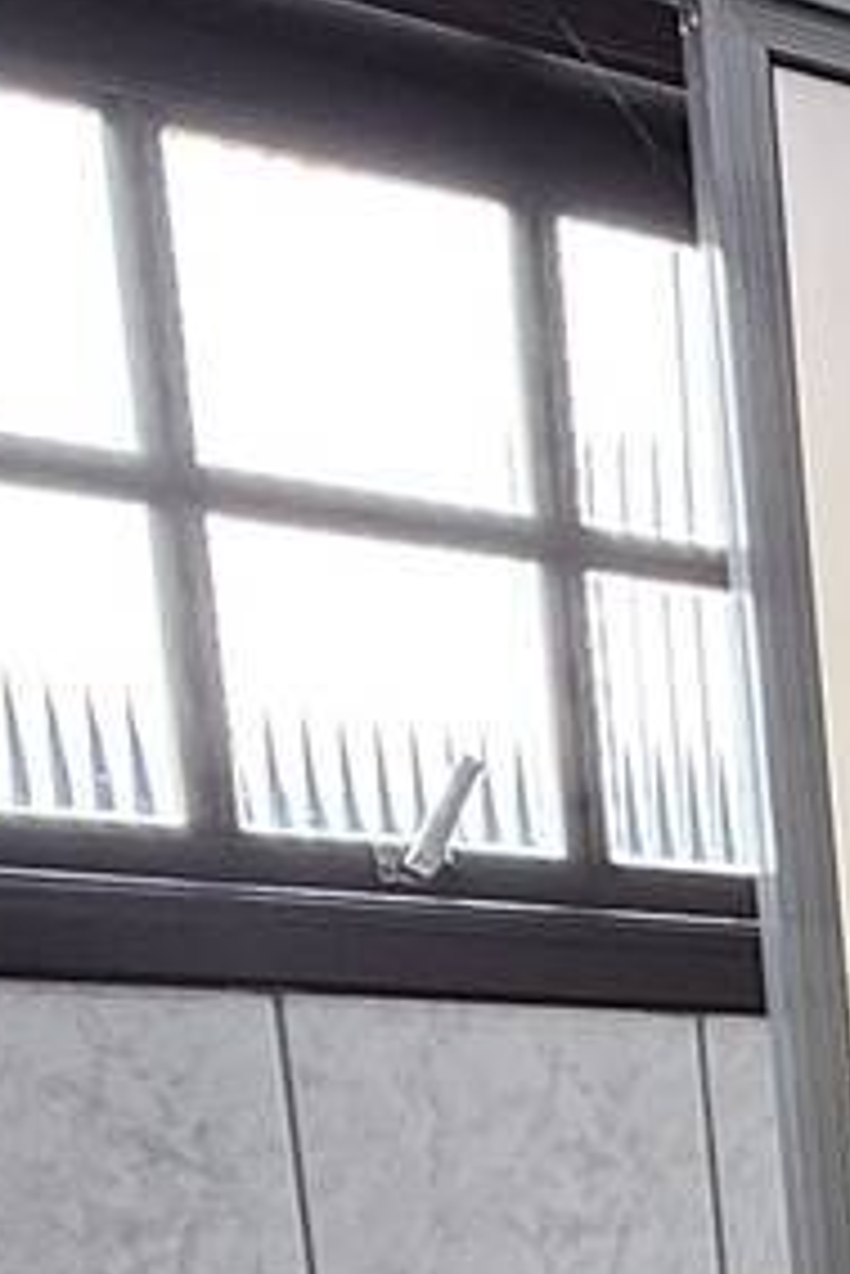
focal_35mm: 74
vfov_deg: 23.9
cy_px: 1675
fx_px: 2617
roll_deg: -0.5
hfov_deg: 12.9
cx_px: 2163
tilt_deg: -9.9
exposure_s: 1/99
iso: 125
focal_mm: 2.22
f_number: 2.2
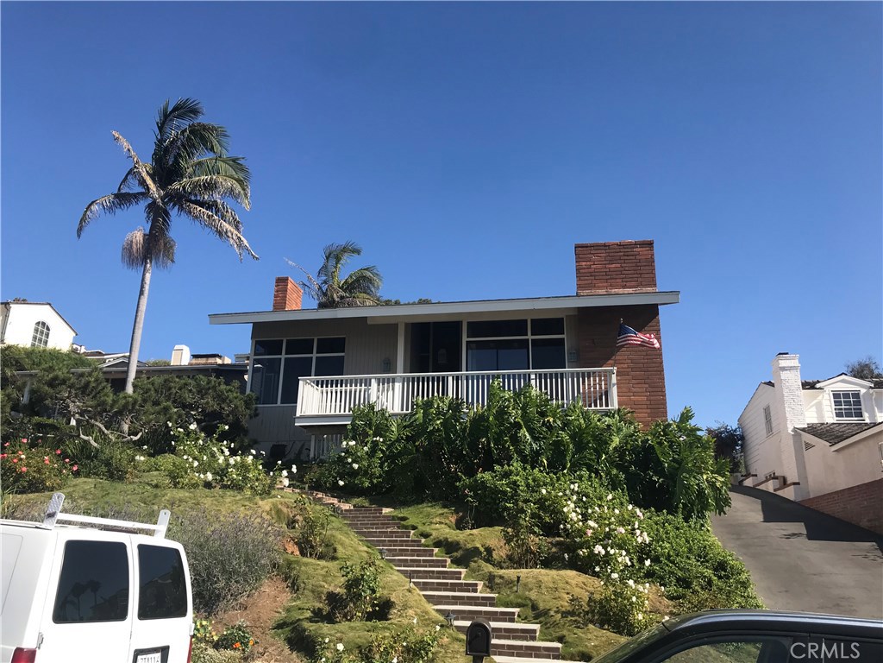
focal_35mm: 28
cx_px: 442
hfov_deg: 63.4
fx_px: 714
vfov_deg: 49.7
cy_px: 332
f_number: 1.8
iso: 20
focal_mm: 3.99
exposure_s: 1/1808
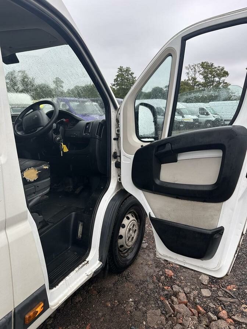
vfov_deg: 71.6
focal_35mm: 24
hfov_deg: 56.8
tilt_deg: -12.5
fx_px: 228
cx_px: 124
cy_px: 164
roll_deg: +0.3
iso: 80
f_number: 1.78
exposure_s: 1/251
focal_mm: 6.86
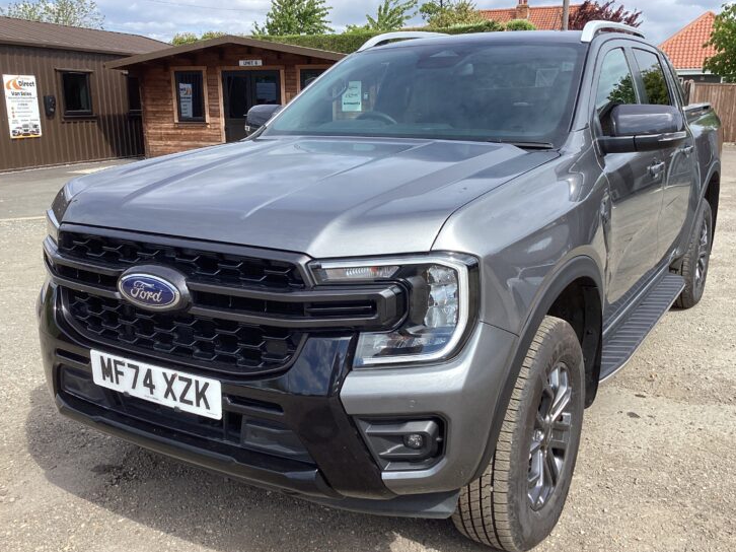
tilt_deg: -14.5
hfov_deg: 54.0
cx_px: 379
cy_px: 286
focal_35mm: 34
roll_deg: +0.2
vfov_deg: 41.8
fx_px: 723
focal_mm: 3.3
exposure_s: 1/762
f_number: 2.4
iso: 25
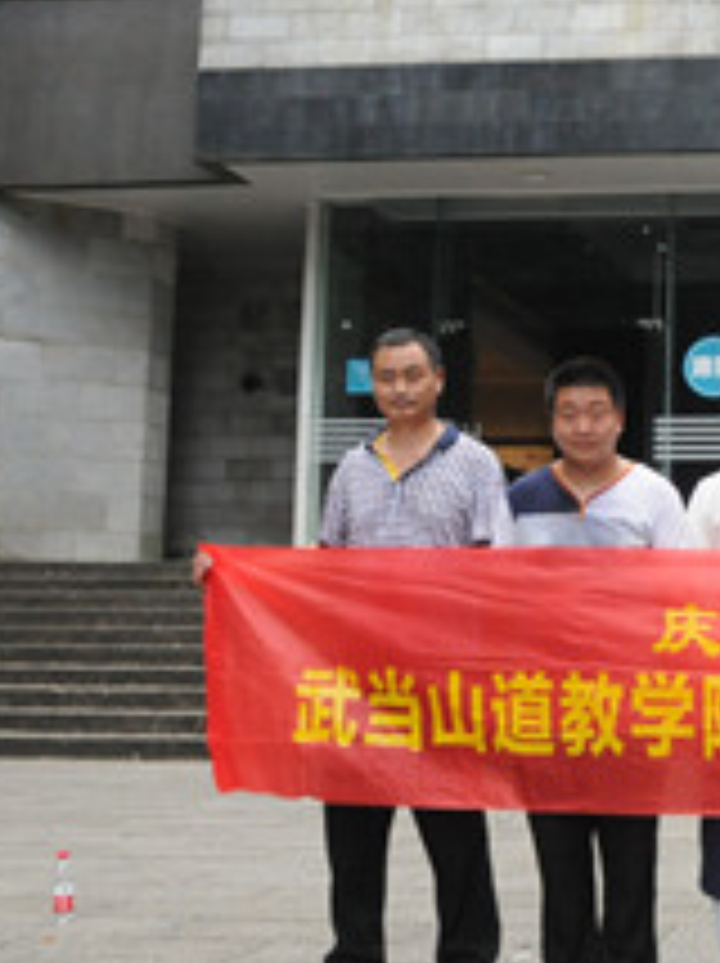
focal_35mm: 63
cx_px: 1030
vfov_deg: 30.7
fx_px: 1751
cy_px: 407
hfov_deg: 20.4
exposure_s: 1/250
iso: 1250
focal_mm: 18
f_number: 8
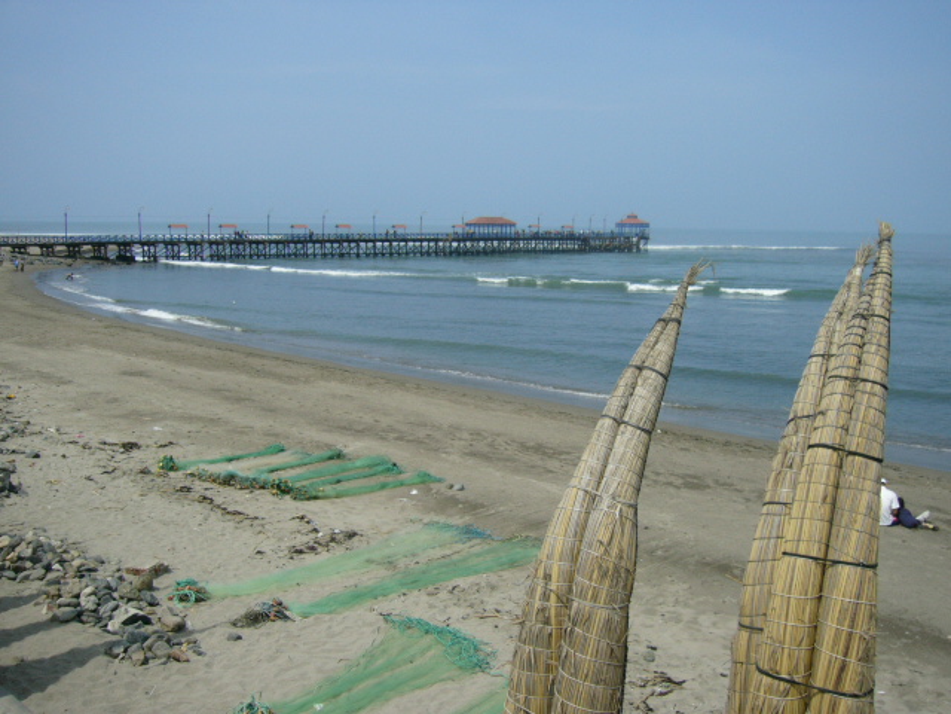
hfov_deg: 52.6
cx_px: 476
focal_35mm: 35
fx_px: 962
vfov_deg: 40.7
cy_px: 357
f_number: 8
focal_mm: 5.8
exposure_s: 1/250
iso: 50
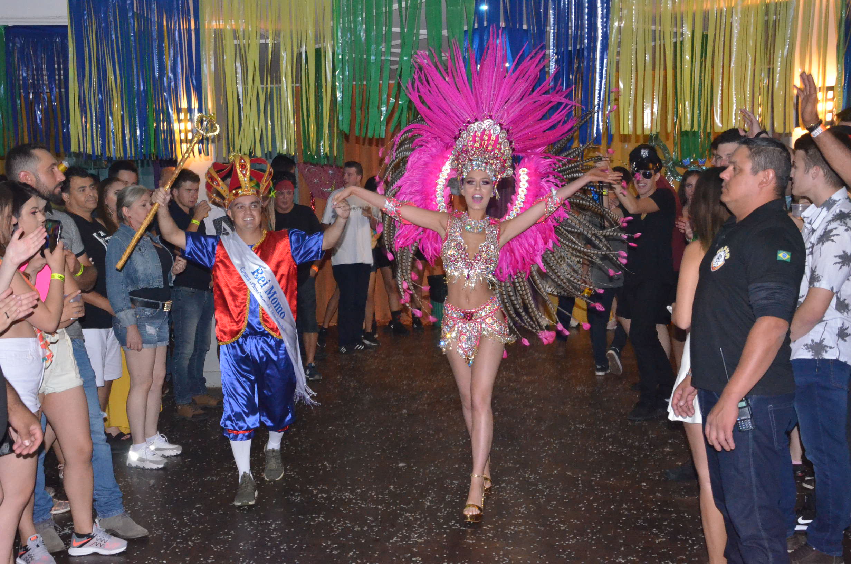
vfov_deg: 29.7
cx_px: 426
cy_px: 282
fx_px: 1062
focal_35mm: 45
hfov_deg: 43.7
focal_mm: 30
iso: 5000
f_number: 8
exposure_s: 1/60
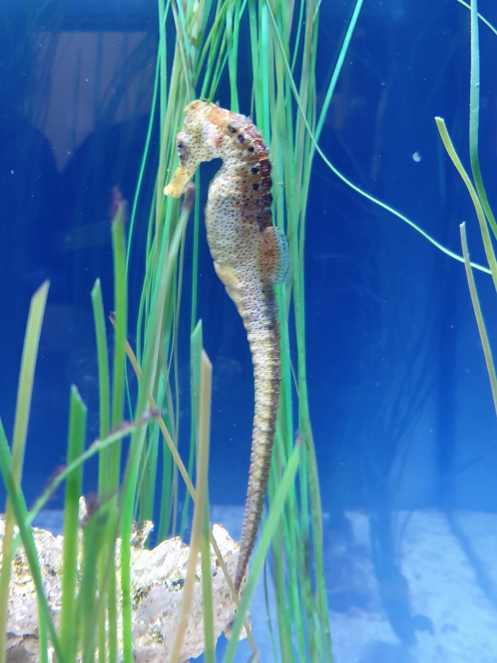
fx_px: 498
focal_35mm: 26
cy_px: 332
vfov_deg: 67.3
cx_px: 248
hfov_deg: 53.1
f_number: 1.5
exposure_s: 1/25
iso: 320
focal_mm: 4.3
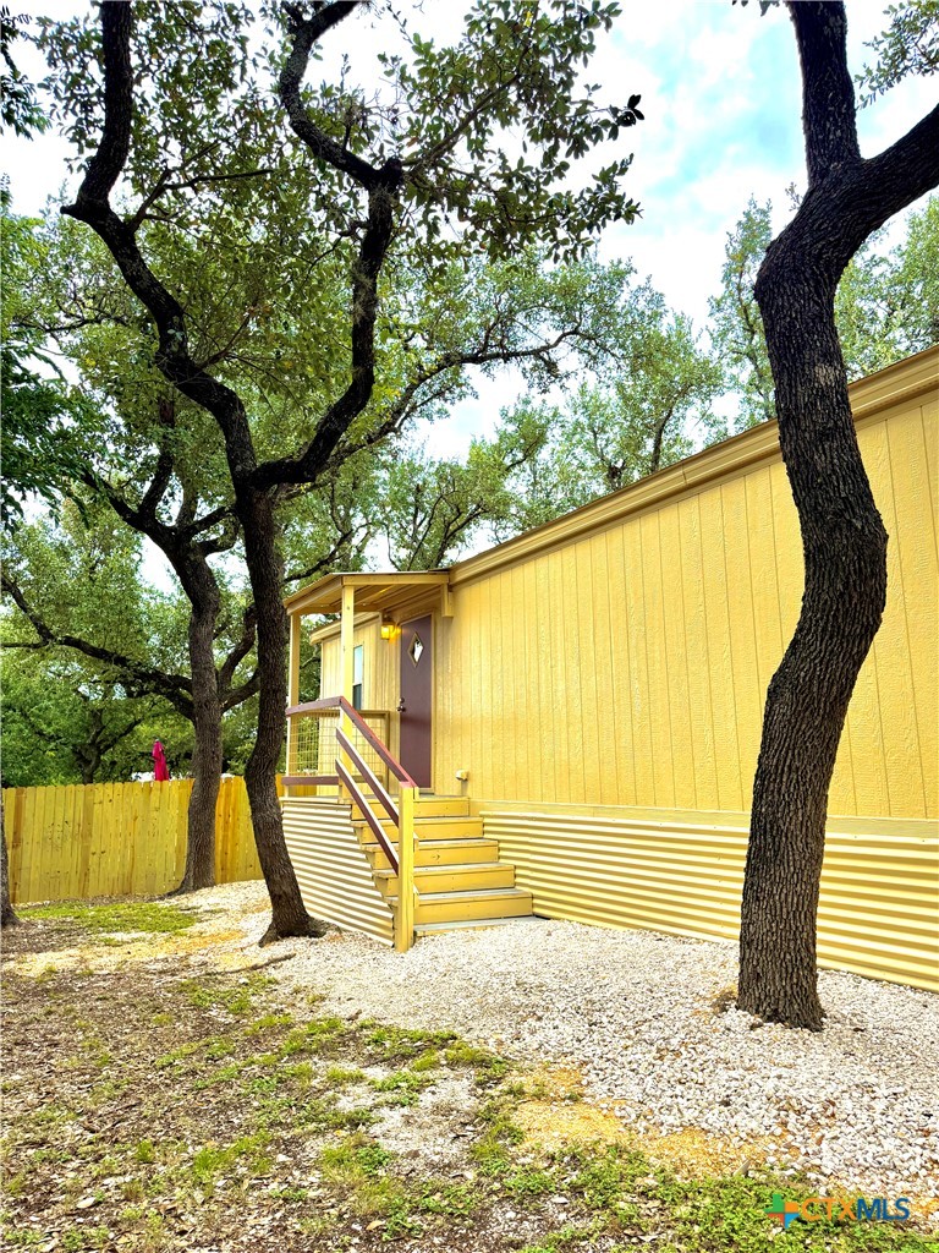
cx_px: 470
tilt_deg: +8.8
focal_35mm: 24
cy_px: 626
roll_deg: +0.6
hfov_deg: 56.8
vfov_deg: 71.6
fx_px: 868
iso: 100
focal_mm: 6.76
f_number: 1.78
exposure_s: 1/2370
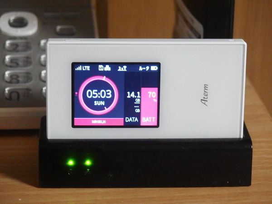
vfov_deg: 12.7
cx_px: 136
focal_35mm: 117
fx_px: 919
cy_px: 102
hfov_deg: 16.8
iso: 1600
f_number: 2.6
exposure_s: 1/20
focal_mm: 21
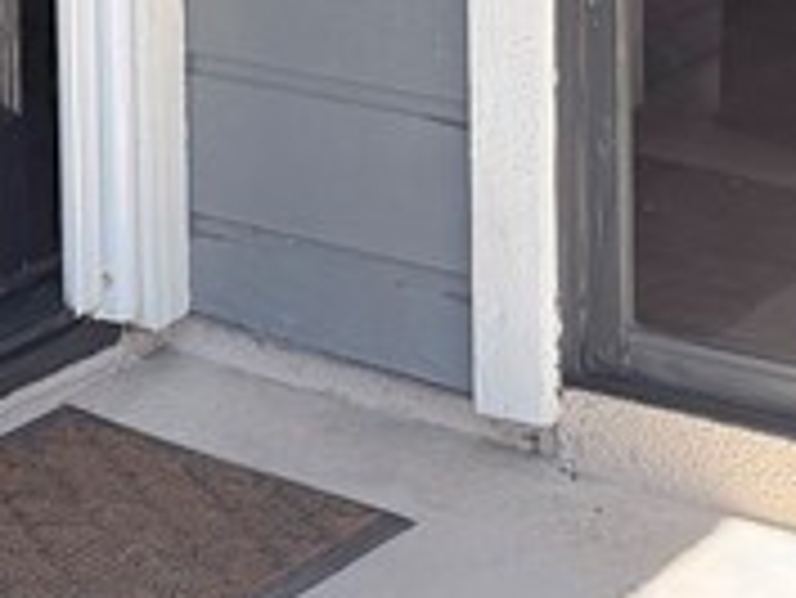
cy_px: -508
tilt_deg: -4.6
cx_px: -216
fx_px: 3198
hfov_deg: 13.7
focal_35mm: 139
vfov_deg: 10.1
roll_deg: +1.8
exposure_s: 1/612
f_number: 1.78
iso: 100
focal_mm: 6.76
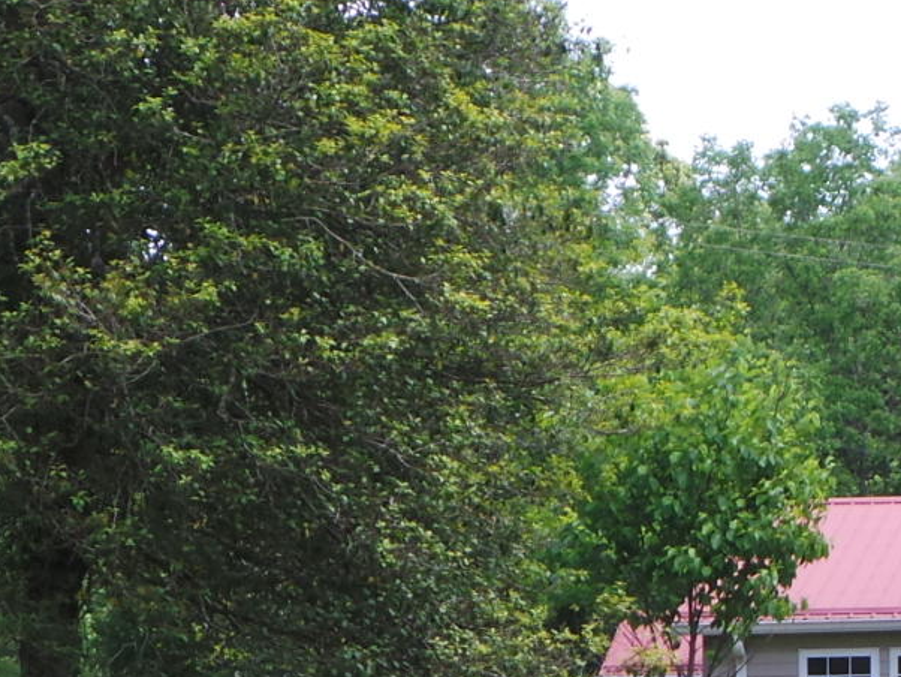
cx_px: 832
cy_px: 900
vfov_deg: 8.7
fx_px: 4375
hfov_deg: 11.7
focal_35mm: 168
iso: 100
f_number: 3.8
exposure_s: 1/160
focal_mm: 9.2
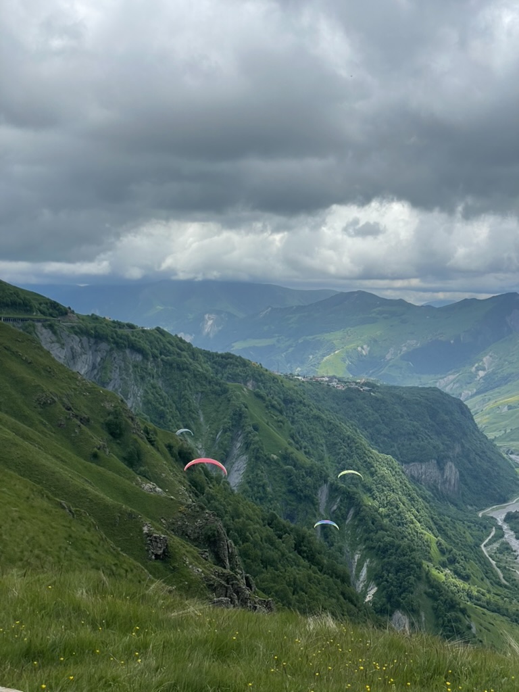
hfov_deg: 28.0
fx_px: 1040
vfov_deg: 36.8
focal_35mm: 52
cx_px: 260
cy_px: 346
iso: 25
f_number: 2
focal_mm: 6
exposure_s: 1/2398
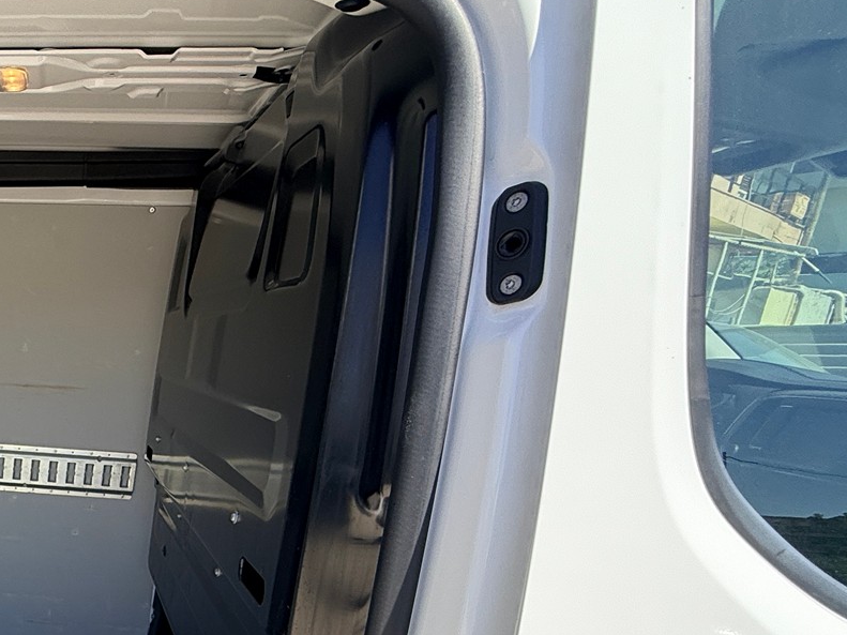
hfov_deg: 42.4
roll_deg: -0.7
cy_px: 602
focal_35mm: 34
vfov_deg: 38.2
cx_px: -87
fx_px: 832
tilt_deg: -16.6
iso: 64
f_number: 2.2
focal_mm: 2.22
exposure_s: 1/579
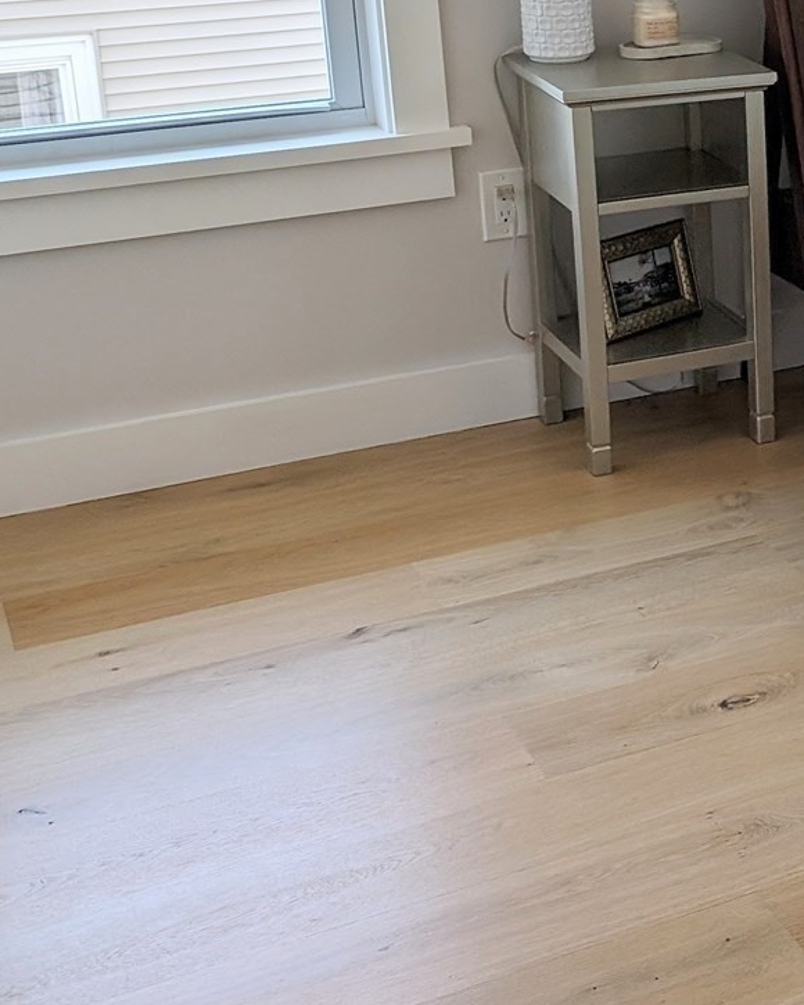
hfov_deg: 20.4
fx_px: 1963
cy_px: 263
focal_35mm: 66
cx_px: 1151
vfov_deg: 28.3
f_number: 1.68
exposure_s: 1/133
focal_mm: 6.9
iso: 21
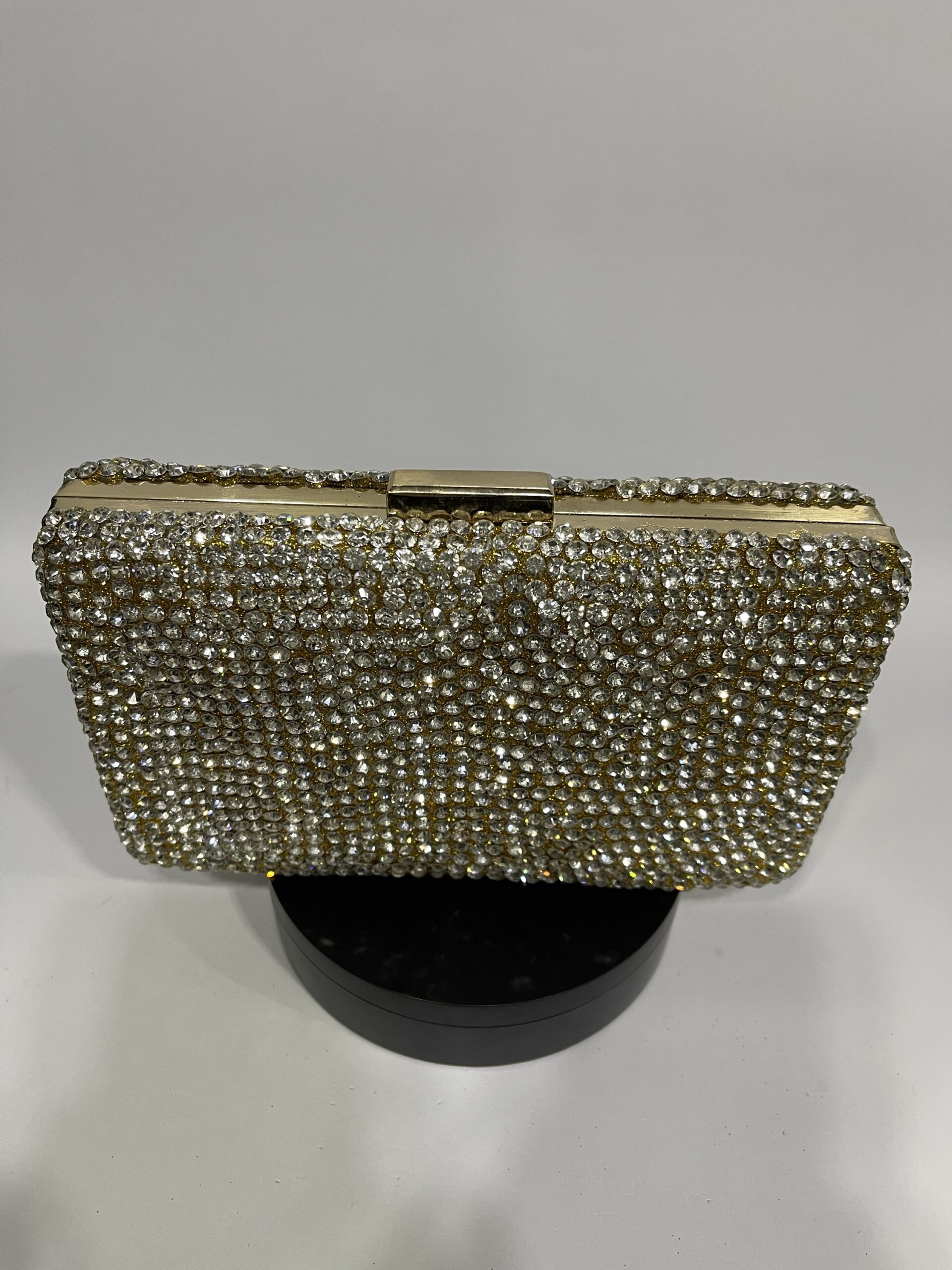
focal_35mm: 25
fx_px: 917
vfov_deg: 69.4
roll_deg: -2.0
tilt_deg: -40.1
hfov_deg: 54.9
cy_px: 635
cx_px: 476
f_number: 1.6
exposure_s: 1/50
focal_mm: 5.1
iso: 125
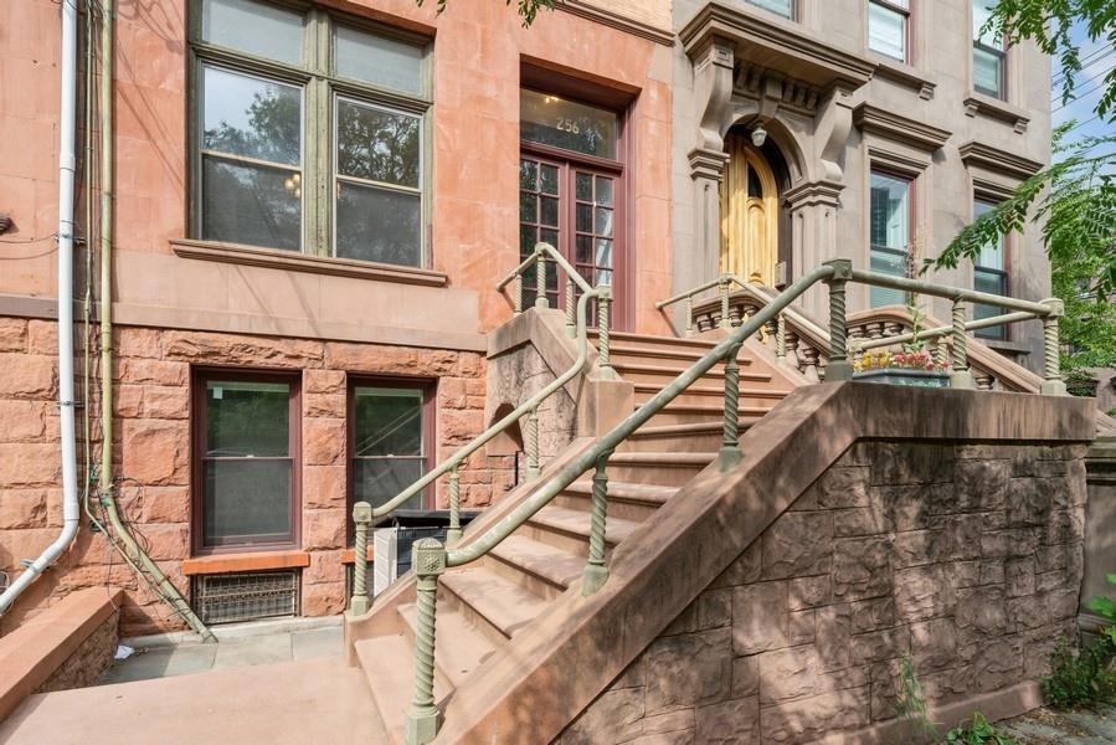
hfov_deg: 90.0
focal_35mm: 18
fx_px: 558
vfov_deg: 67.4
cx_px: 558
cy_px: 372
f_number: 11
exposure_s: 1/100
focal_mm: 18
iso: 200
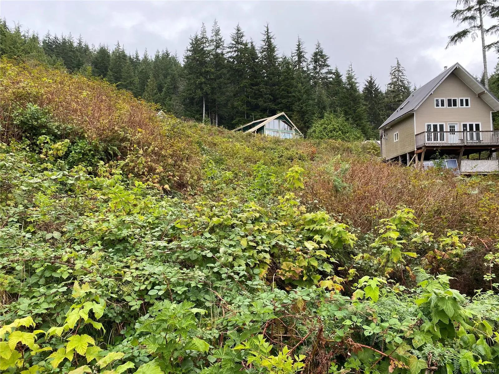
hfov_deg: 67.3
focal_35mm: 26
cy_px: 187
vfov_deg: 53.1
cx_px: 250
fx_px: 375
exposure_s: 1/122
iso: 32
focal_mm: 4.25
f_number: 1.8
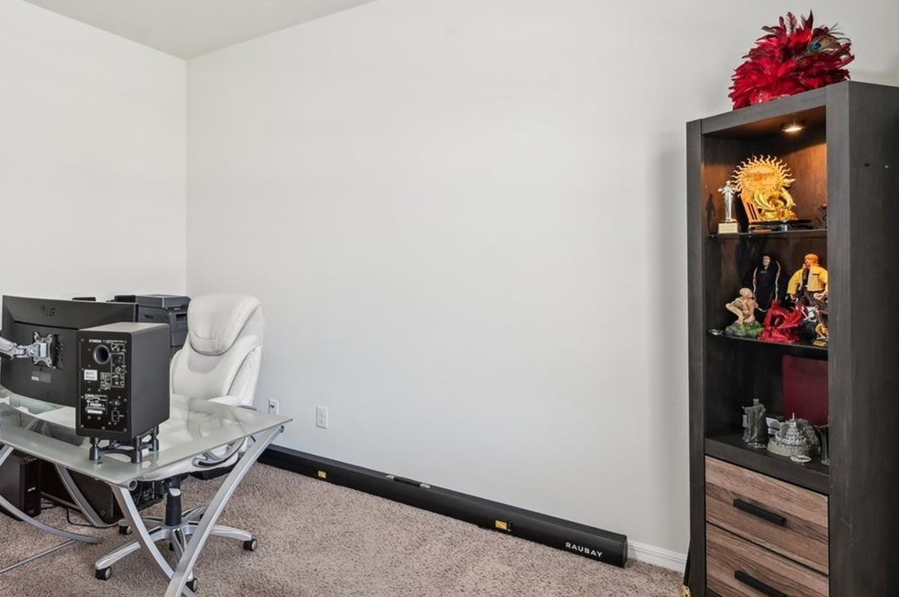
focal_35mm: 22
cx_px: 314
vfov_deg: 56.9
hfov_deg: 76.6
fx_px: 549
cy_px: 255
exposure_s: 1/20
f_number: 8
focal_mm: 14
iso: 400
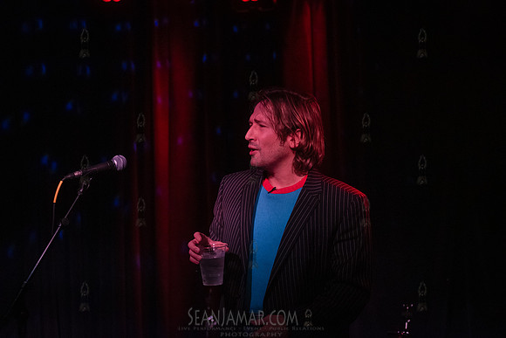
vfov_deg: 17.1
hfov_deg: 25.4
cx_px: 253
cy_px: 169
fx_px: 1125
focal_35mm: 80
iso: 8000
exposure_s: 1/400
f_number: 2.8
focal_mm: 80
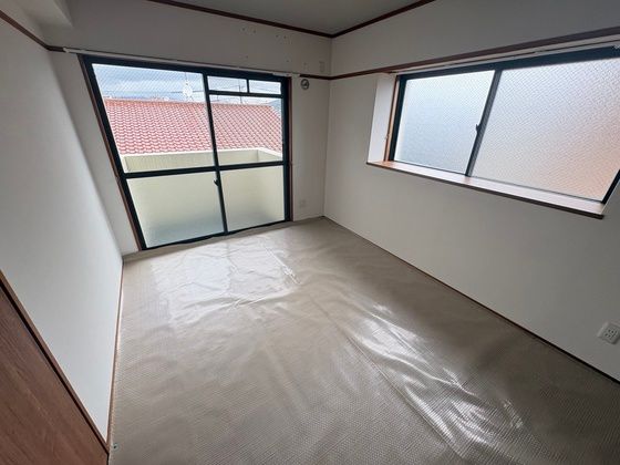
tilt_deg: -25.0
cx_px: 310
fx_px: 251
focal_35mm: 14
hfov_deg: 102.1
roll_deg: -0.8
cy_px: 232
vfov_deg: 85.7
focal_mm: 2.22
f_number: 2.2
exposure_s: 1/66
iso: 200
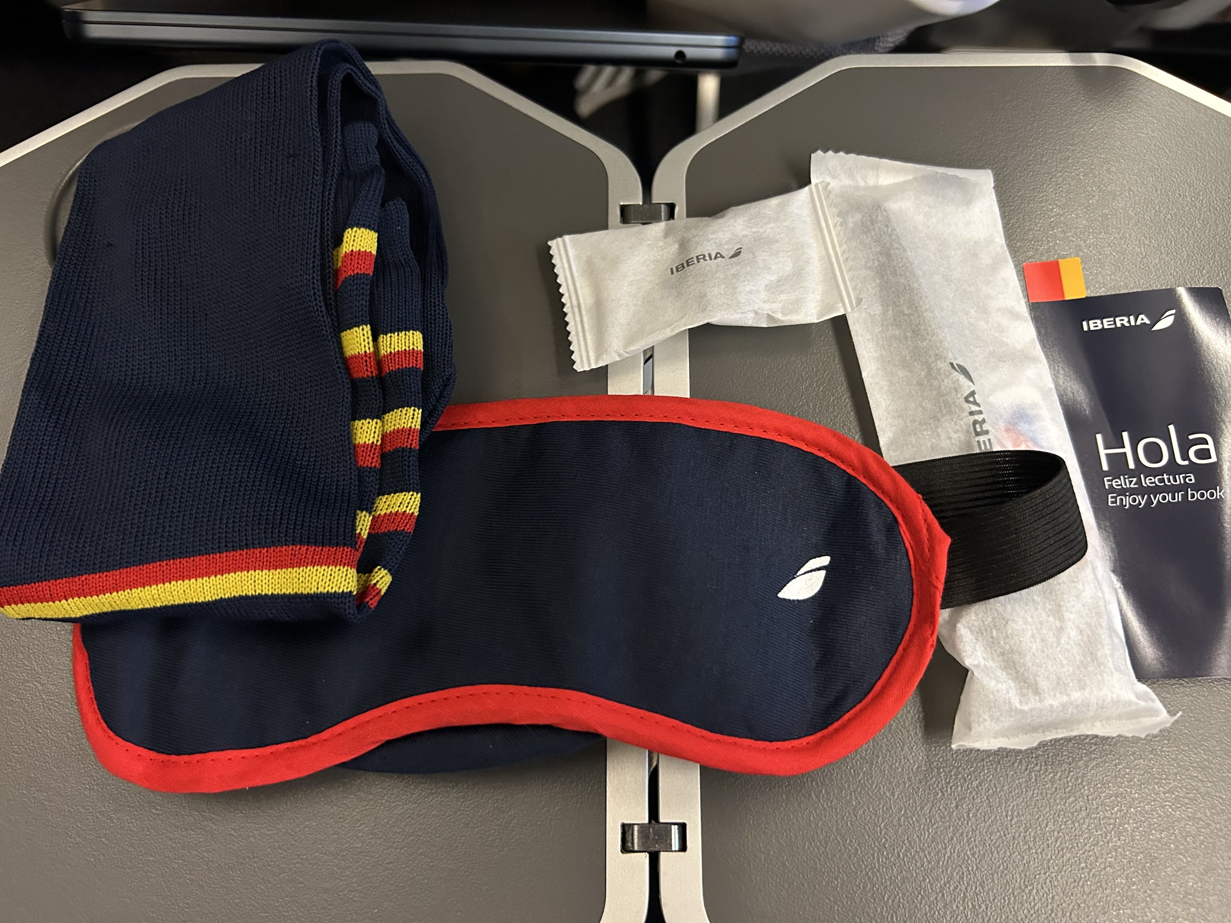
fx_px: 925
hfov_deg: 67.3
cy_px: 462
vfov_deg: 53.1
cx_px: 616
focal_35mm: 26
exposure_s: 1/40
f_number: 1.5
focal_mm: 5.7
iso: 640
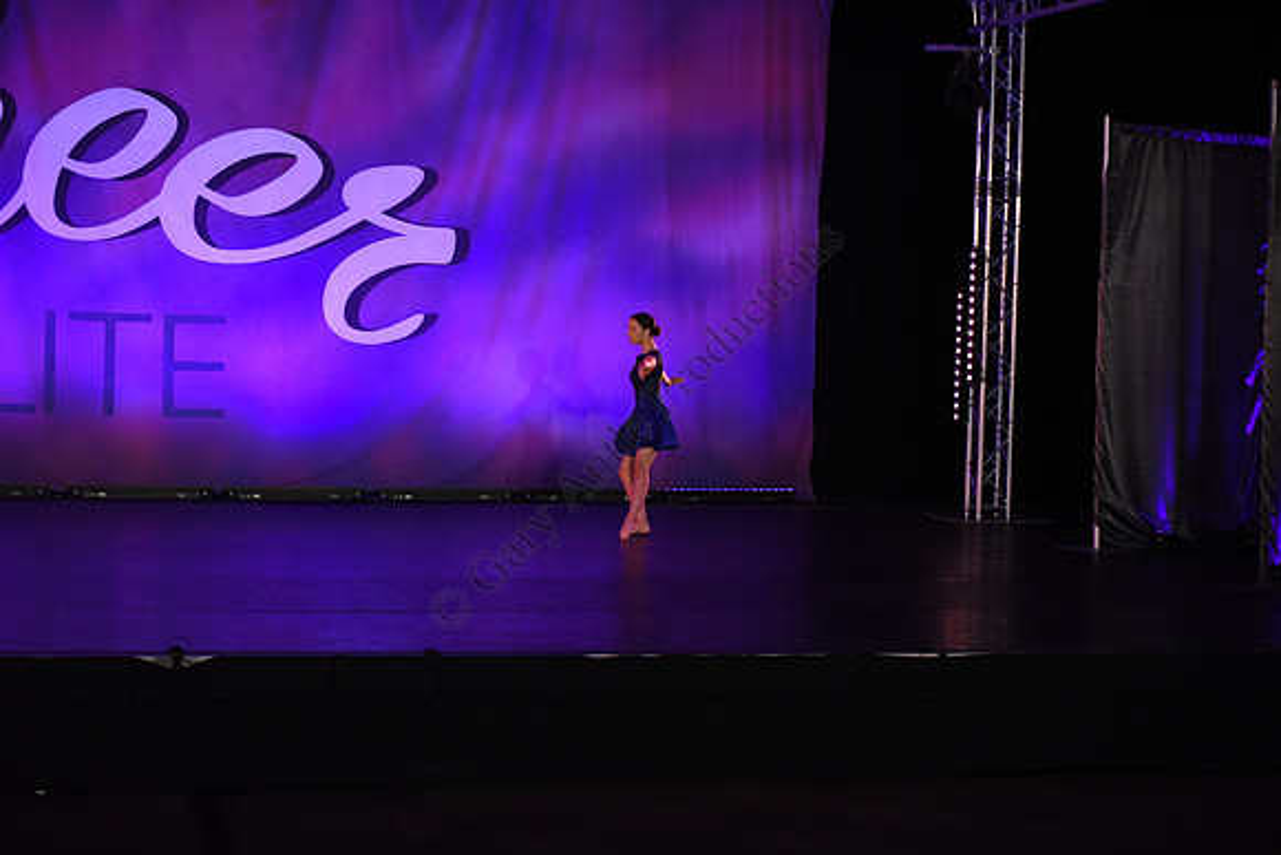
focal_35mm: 80
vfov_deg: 17.1
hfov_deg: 25.4
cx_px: 640
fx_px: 2847
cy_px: 428
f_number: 3.2
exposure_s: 1/500
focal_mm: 80
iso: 2500
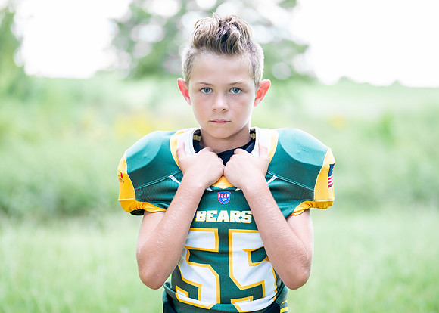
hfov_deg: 28.0
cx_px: 236
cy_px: 154
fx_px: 879
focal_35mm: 71
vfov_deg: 20.2
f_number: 1.2
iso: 320
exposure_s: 1/1250
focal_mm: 50
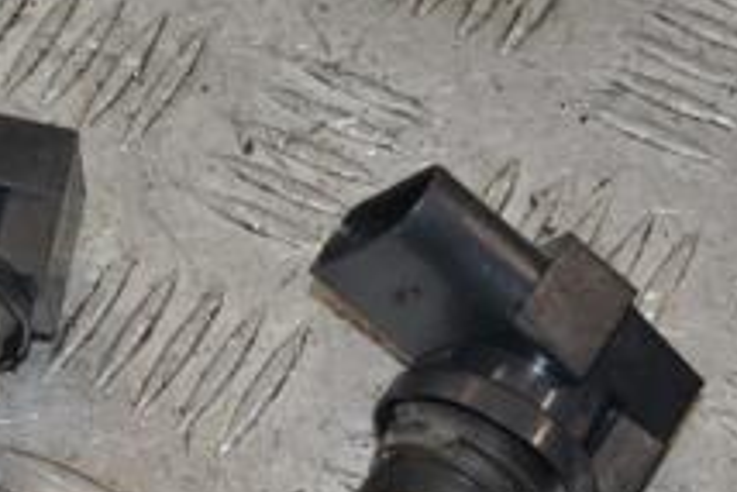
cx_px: -86
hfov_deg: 10.7
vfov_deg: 7.2
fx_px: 3880
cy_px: 485
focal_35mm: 189
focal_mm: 45
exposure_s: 1/200
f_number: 9
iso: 800
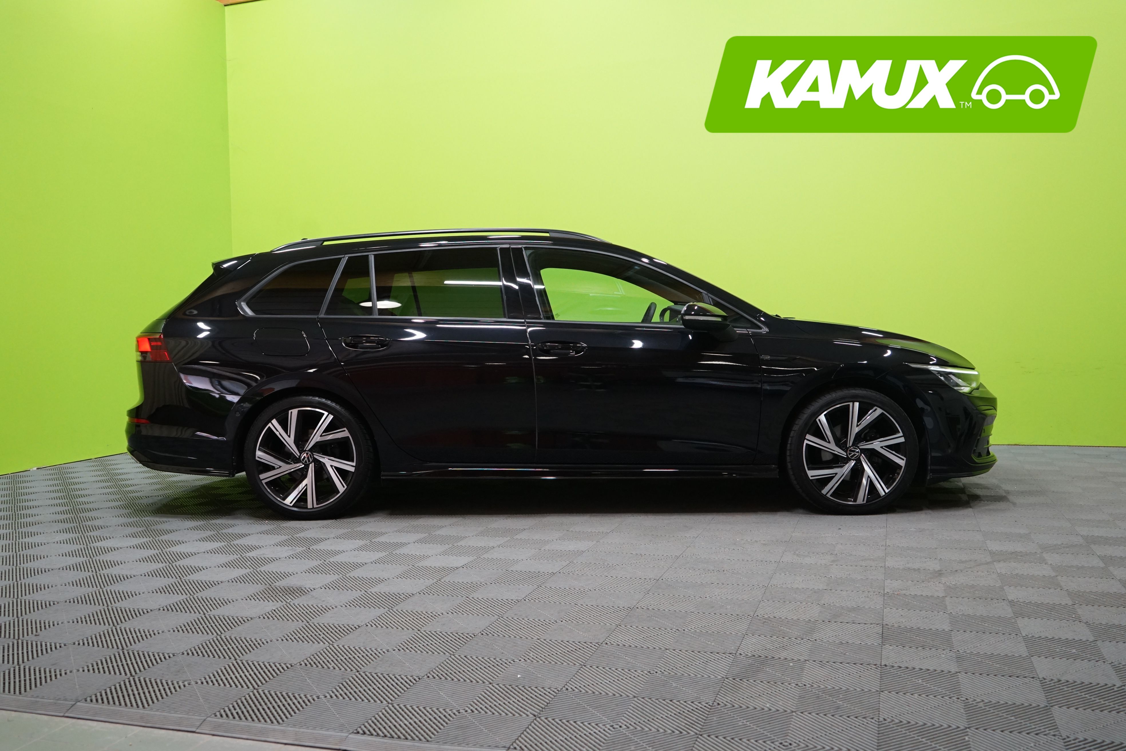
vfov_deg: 40.0
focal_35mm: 33
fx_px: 1032
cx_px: 563
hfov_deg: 57.2
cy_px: 376
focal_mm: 33
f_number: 4.5
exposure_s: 1/200
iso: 2000
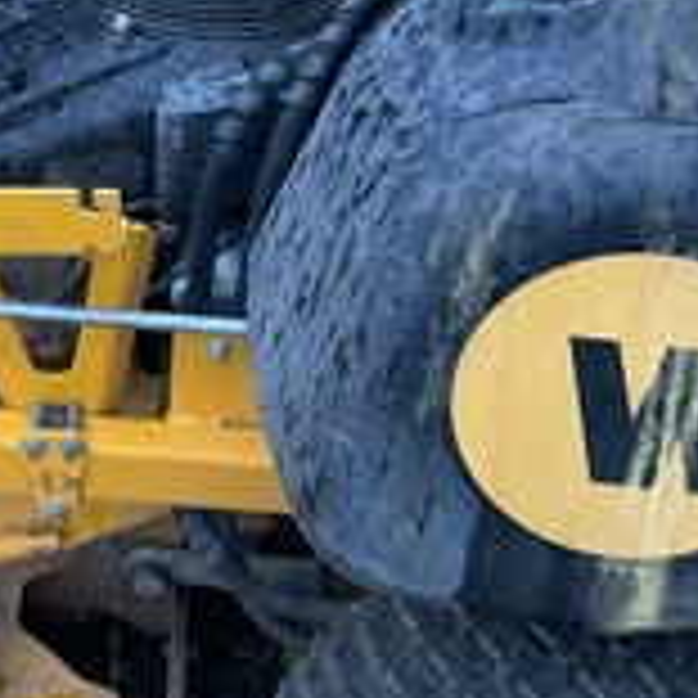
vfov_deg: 25.3
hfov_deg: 25.5
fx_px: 1506
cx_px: 99
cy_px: 72
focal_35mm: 66
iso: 64
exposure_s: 1/92
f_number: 1.8
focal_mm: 3
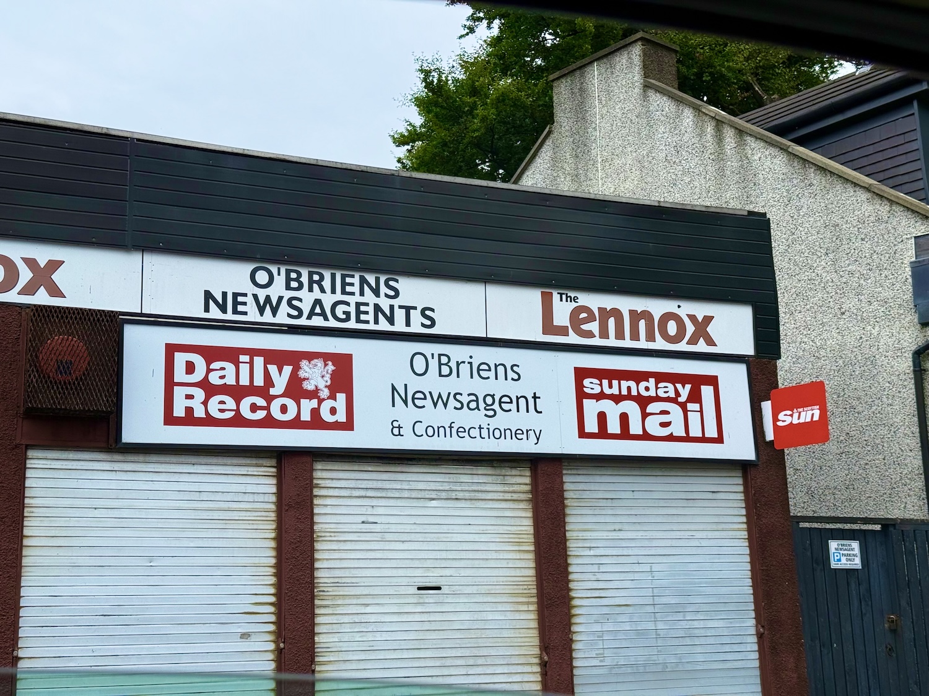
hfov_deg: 39.7
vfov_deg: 30.3
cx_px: 464
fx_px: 1288
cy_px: 348
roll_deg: +1.3
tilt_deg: +12.7
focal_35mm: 48
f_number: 1.78
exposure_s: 1/1642
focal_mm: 6.76
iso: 64
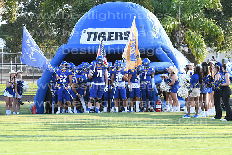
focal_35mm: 202
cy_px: 78
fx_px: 1305
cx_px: 116
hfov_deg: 10.2
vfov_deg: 6.8
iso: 400
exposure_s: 1/500
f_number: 5.6
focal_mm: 135
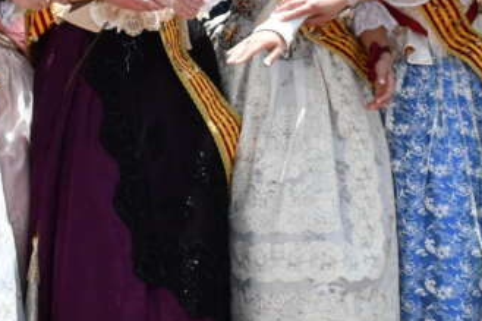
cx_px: 170
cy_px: -24
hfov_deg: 23.3
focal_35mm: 87
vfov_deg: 15.3
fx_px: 1164
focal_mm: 18
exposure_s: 1/640
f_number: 13
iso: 800
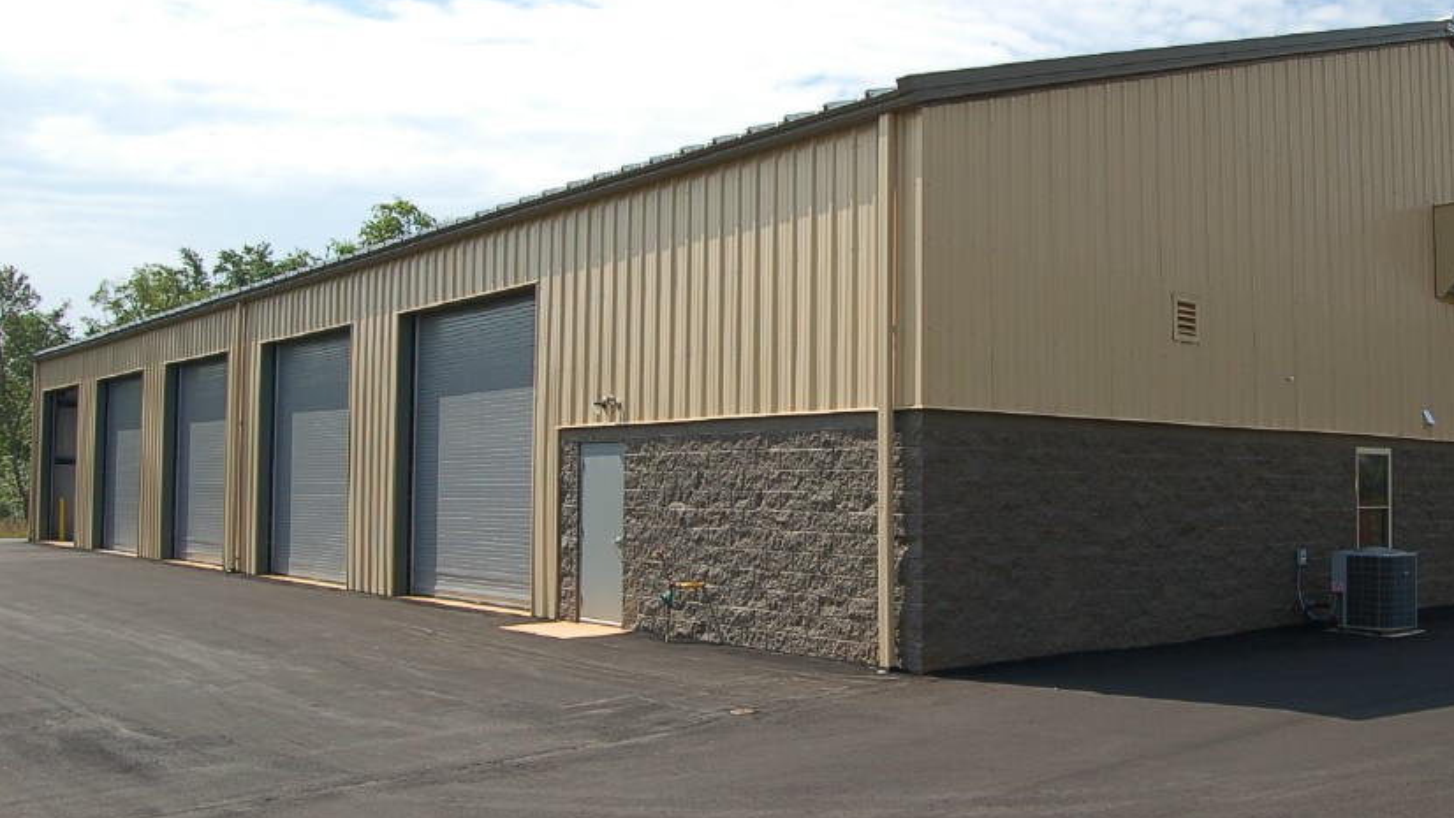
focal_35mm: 35
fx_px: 1350
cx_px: 900
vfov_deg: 33.7
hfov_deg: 56.0
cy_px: 396
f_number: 7.1
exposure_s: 1/500
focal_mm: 18
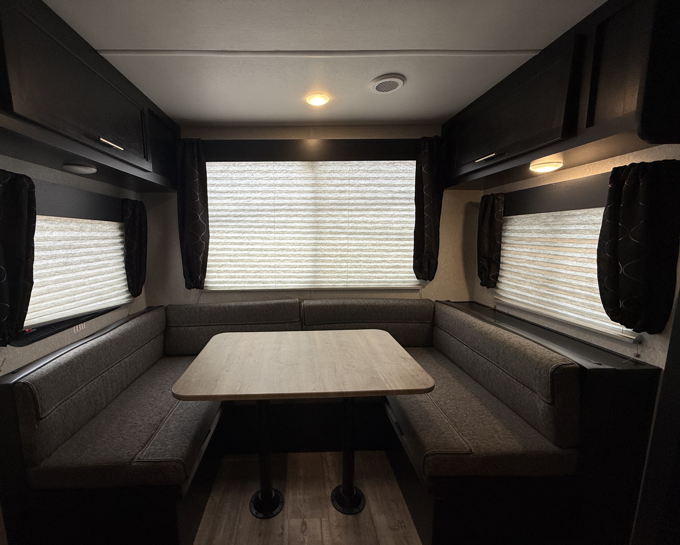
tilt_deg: -9.1
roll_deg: -0.2
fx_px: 302
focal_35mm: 15
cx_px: 308
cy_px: 280
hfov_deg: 96.5
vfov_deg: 84.0
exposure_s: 1/99
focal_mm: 2.22
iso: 50
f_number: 2.2
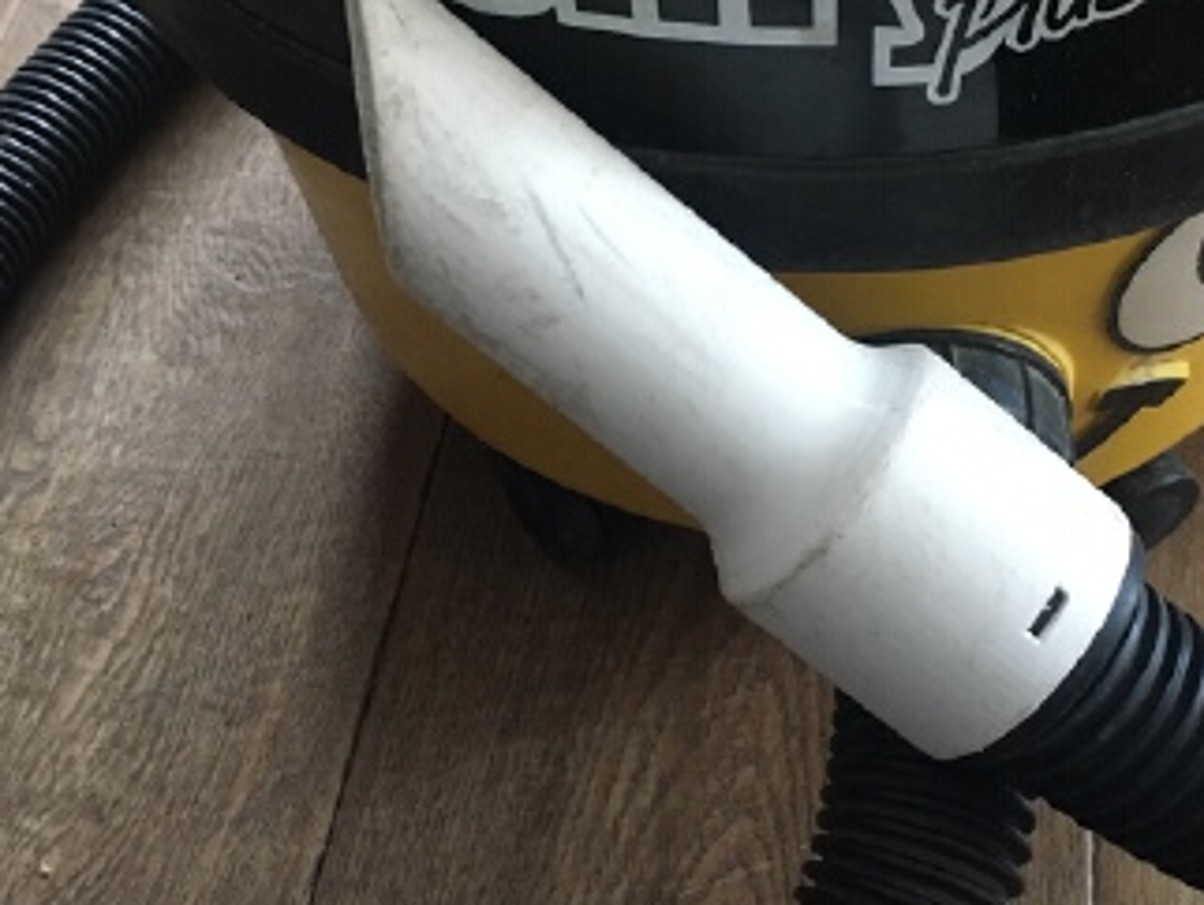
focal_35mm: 48
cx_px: 791
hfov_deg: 39.2
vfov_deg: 30.2
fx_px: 1671
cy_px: 370
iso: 200
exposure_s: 1/17
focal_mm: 4.15
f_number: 2.2
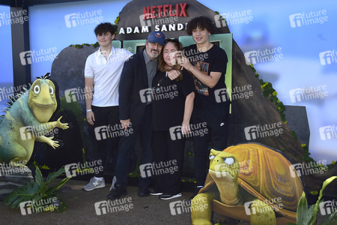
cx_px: 168
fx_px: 374
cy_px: 112
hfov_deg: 48.5
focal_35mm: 40
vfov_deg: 33.4
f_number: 7.1
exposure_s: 1/250
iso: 125
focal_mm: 40
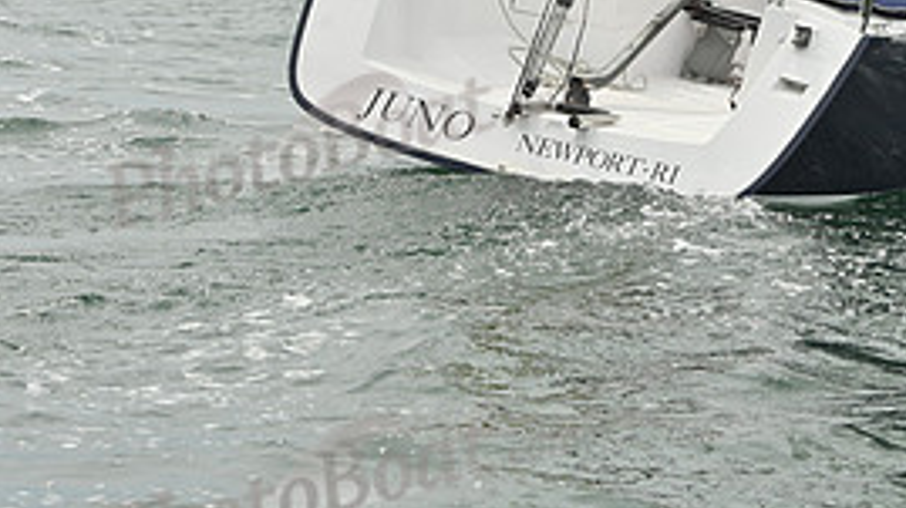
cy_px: -79
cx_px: 758
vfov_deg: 7.6
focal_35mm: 158
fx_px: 3794
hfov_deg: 13.5
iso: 320
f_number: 9
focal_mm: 70
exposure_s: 1/800
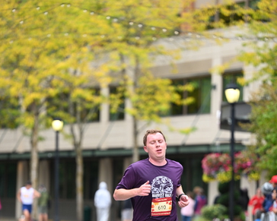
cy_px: 190
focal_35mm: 234
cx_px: 139
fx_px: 1918
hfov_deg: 8.3
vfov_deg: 6.6
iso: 800
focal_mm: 165
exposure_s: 1/2000
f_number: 2.8
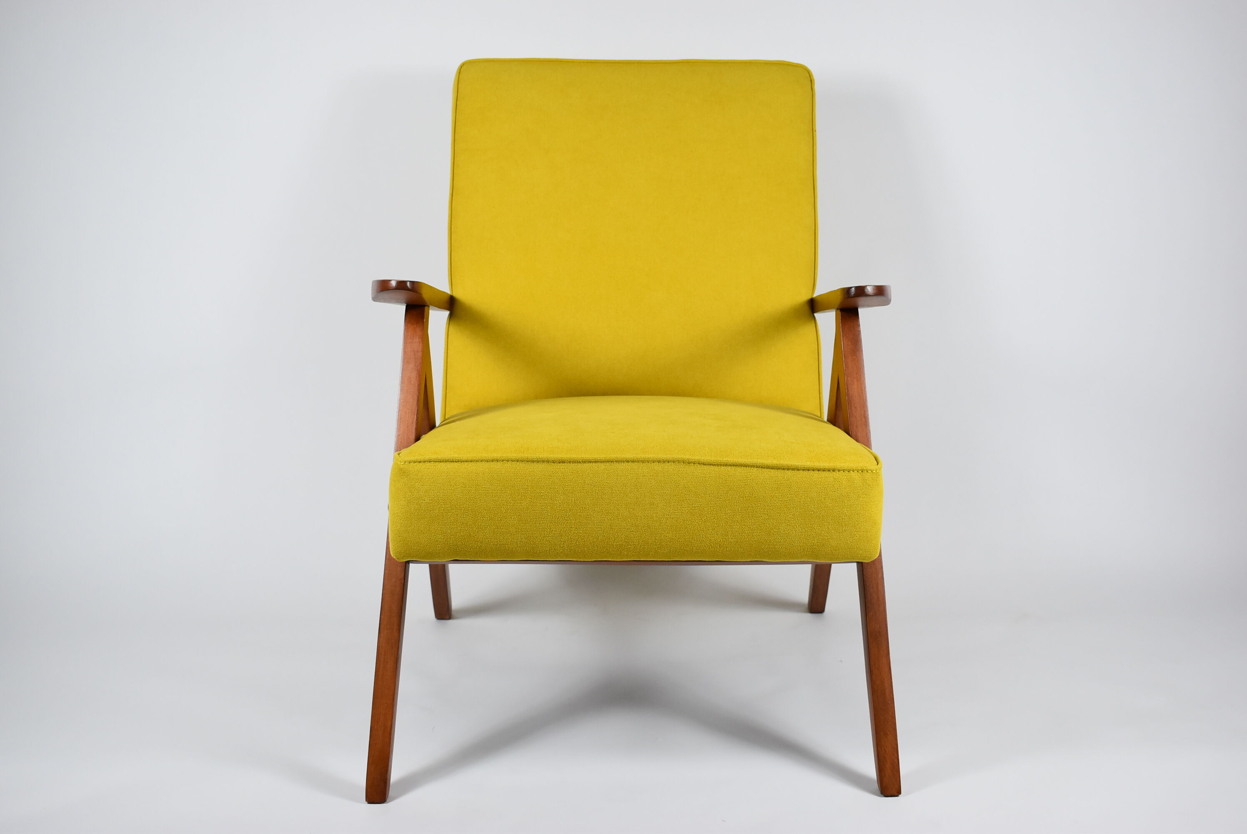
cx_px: 624
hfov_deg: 44.9
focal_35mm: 44
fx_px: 1508
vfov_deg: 30.9
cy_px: 417
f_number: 5.6
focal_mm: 29
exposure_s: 1/125
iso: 800
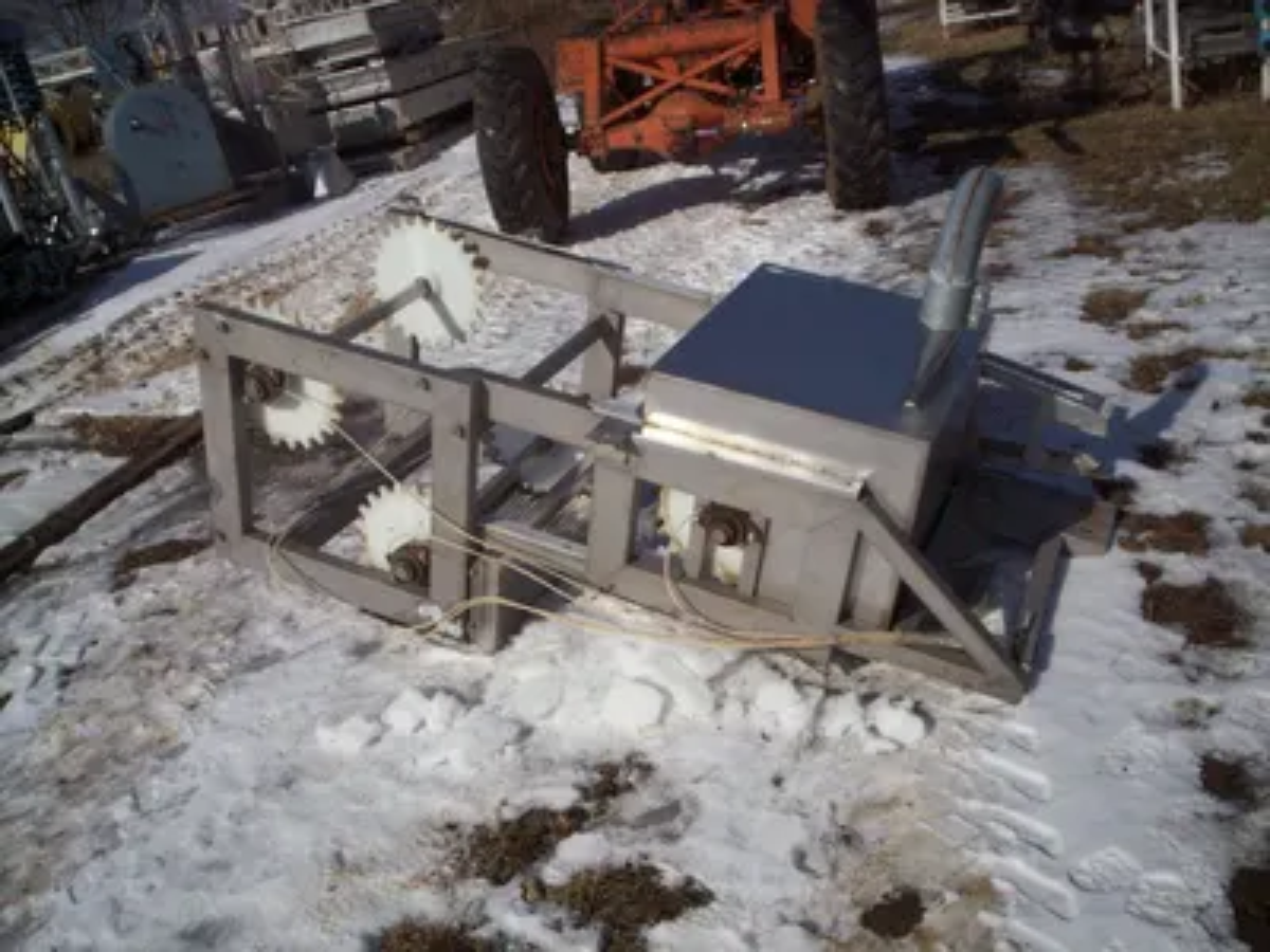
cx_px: 635
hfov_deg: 51.4
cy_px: 476
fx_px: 1321
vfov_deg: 39.7
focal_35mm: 36
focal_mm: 5.9
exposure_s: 1/2000
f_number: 4.5
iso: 100
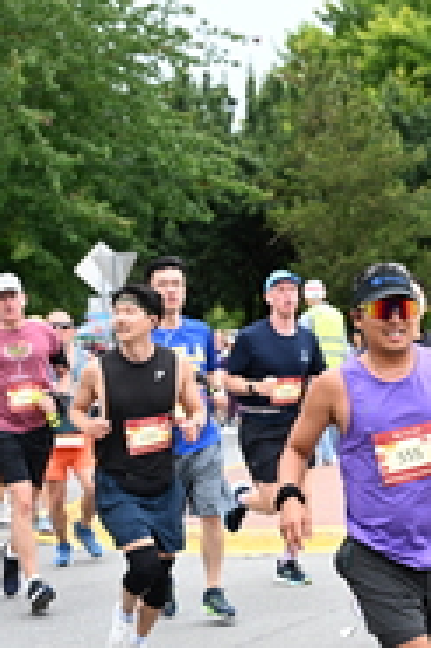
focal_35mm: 122
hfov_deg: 10.6
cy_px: 468
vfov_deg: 16.7
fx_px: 2195
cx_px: 743
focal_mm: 41
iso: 2000
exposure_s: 1/800
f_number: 4
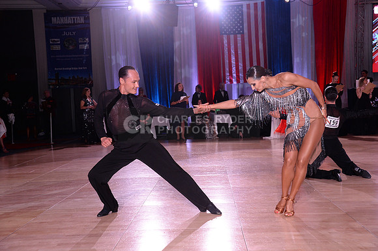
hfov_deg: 42.8
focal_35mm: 46
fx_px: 482
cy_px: 126
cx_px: 189
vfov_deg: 29.2
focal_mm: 46
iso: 2000
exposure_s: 1/250
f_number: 5.6
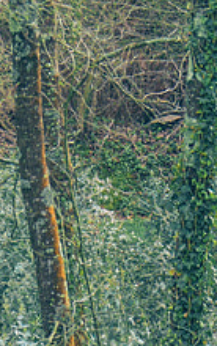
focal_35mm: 704
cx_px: -285
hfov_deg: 1.9
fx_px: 6644
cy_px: 57
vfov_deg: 3.0
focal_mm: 95
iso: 110
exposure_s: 1/200
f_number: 4.5
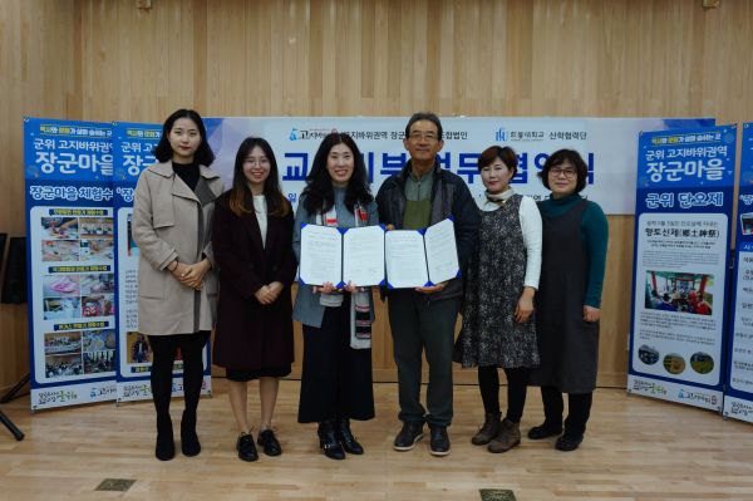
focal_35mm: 24
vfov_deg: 53.1
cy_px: 250
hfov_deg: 73.8
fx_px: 502
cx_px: 376
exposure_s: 1/60
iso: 200
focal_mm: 16
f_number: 4
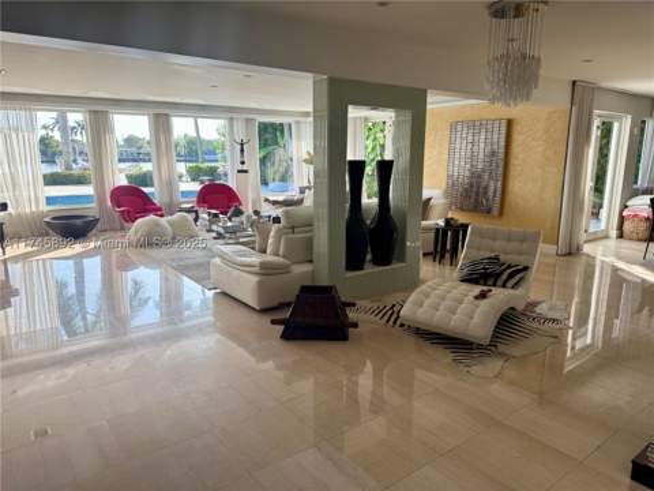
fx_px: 453
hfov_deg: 71.6
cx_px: 327
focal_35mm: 24
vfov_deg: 56.8
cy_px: 246
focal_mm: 6.76
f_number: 1.78
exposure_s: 1/249
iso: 100
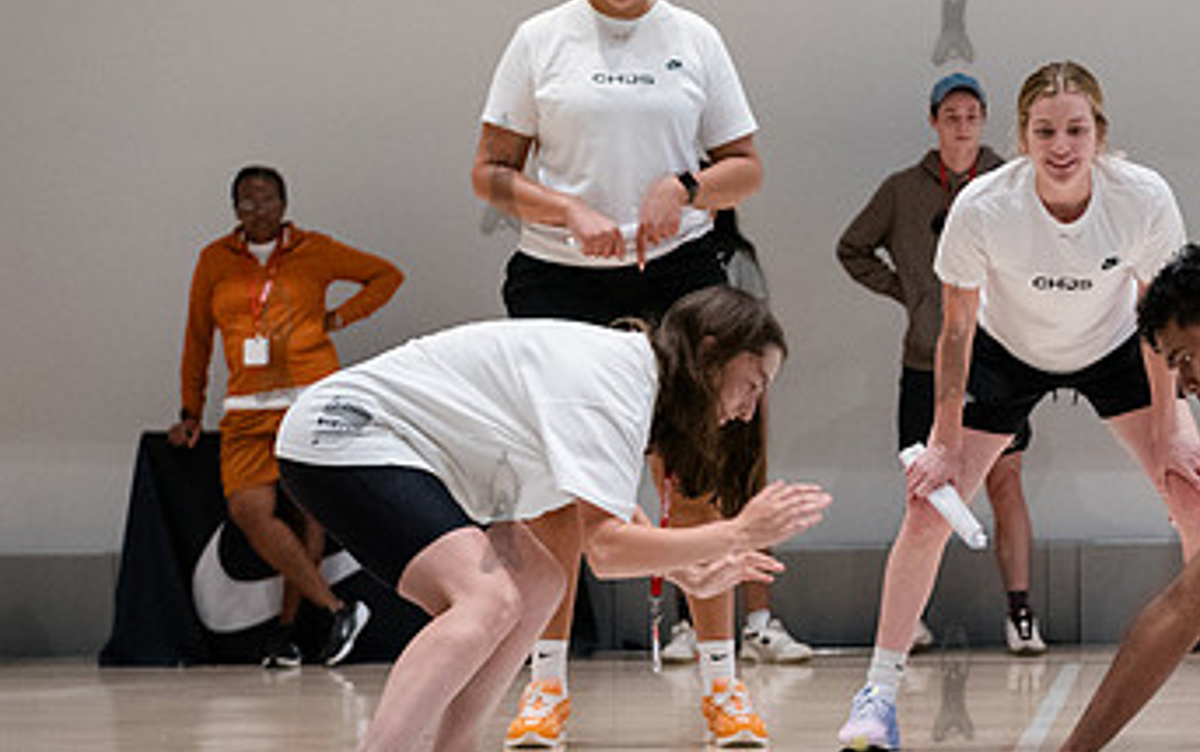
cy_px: 440
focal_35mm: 170
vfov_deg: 7.7
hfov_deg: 12.3
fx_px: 5564
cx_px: 936
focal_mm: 70
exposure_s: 1/640
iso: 5000
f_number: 3.5
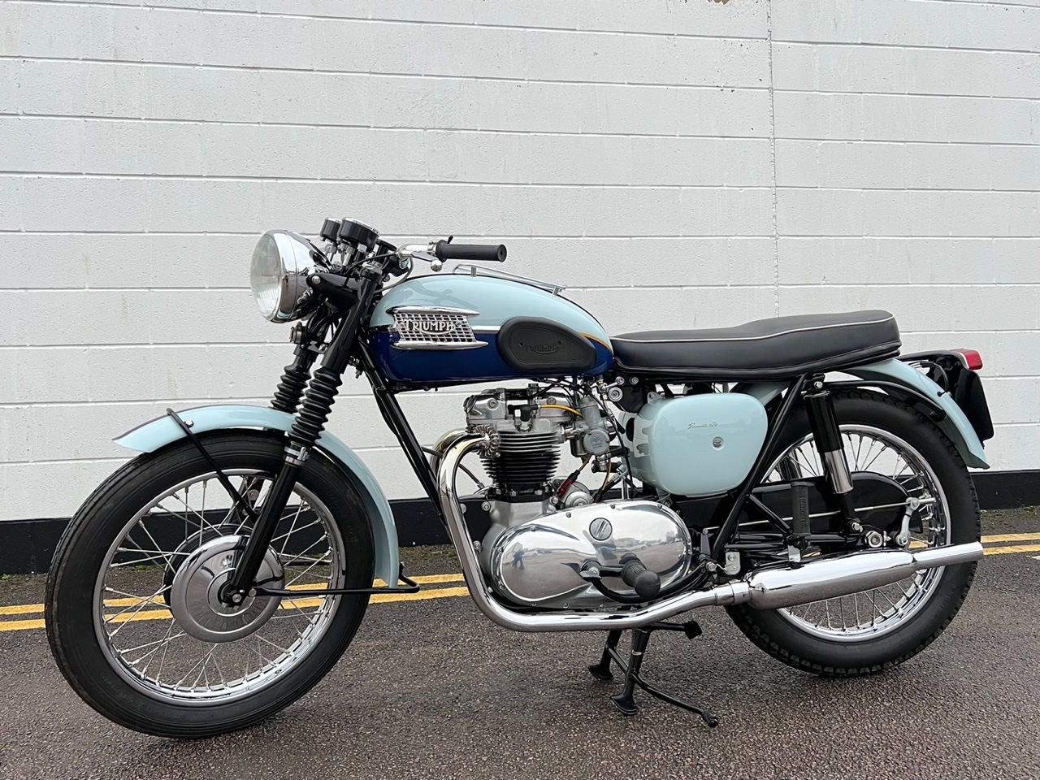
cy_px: 390
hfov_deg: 67.3
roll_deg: +1.2
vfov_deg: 53.1
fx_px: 781
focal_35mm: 26
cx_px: 520
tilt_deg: +0.0
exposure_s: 1/99
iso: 125
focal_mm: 5.7
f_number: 1.5
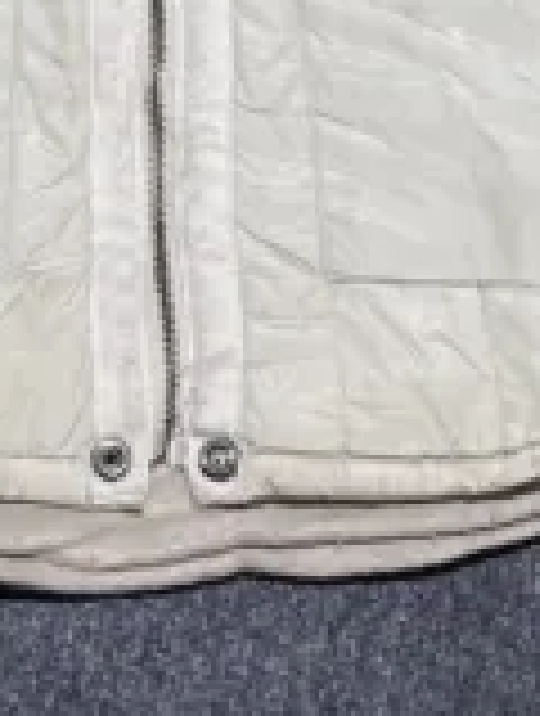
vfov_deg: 19.5
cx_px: 135
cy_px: -358
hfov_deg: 16.9
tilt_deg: -58.4
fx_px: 1802
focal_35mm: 87
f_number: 1.6
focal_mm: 4.2
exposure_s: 1/100
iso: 80
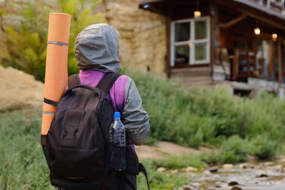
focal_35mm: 75
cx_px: 142
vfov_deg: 18.2
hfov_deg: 27.0
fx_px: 594
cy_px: 95
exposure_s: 1/500
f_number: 2.8
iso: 320
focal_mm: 50
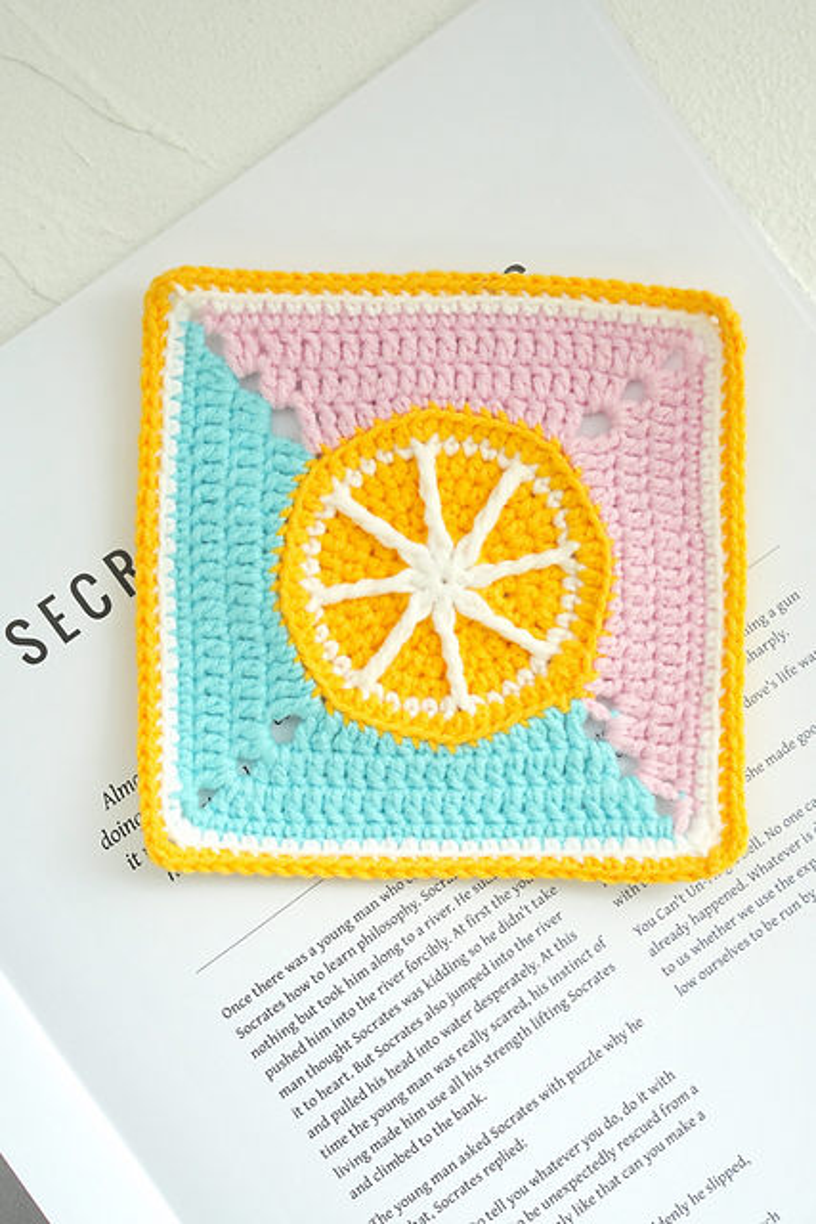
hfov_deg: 19.5
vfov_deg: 28.8
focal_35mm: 70
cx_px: 408
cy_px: 612
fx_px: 2379
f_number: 6.3
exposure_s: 1/400
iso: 3200
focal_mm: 70
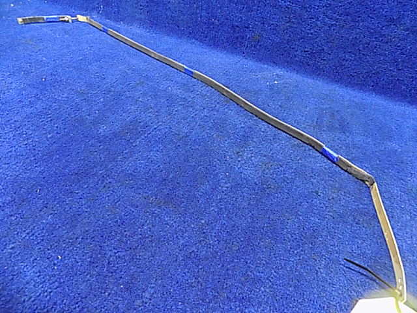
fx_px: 277
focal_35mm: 23
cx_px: 208
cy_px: 156
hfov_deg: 73.9
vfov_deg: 58.9
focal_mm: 4
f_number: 3.1
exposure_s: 1/13
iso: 400
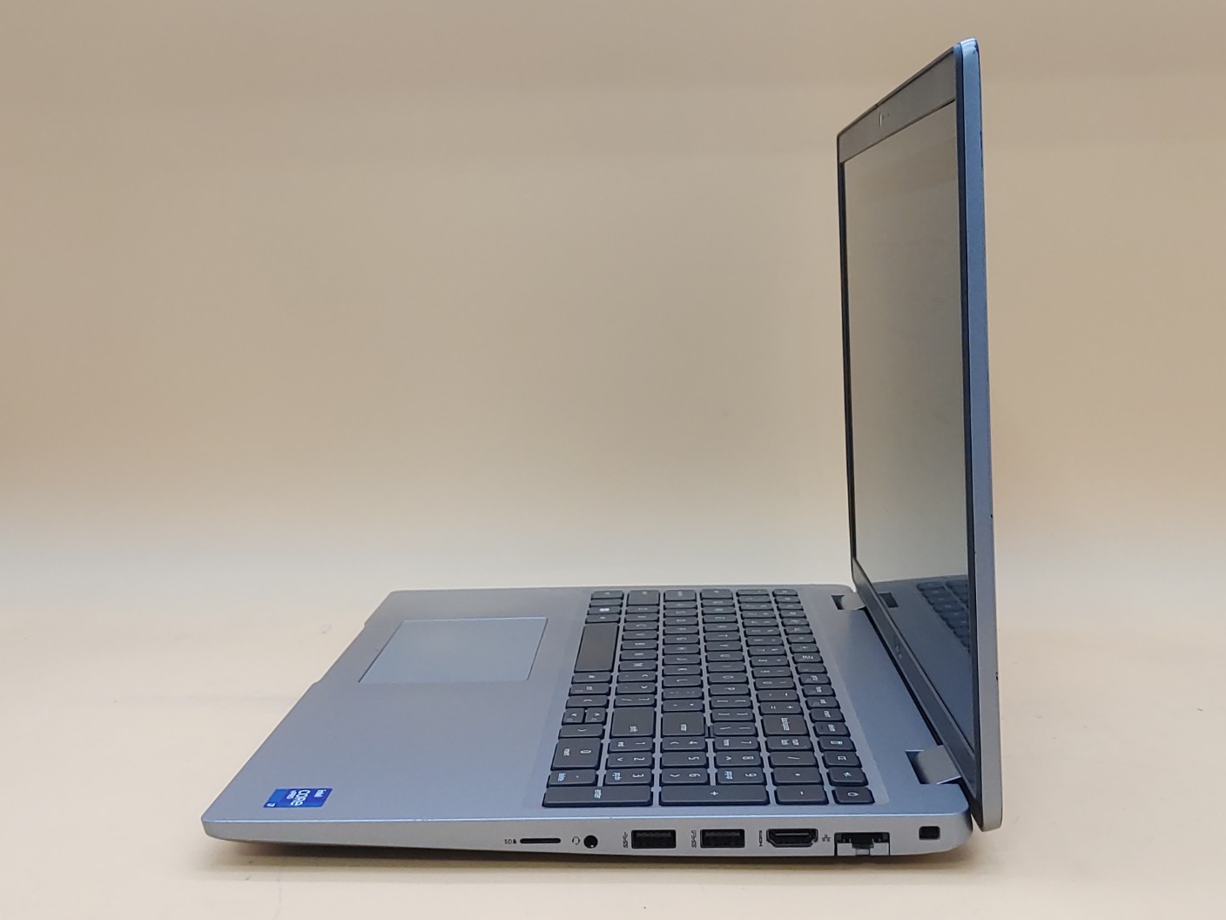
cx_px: 623
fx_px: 1594
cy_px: 468
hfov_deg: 42.1
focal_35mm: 45
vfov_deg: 32.2
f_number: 1.8
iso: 100
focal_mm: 4.36
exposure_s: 1/120
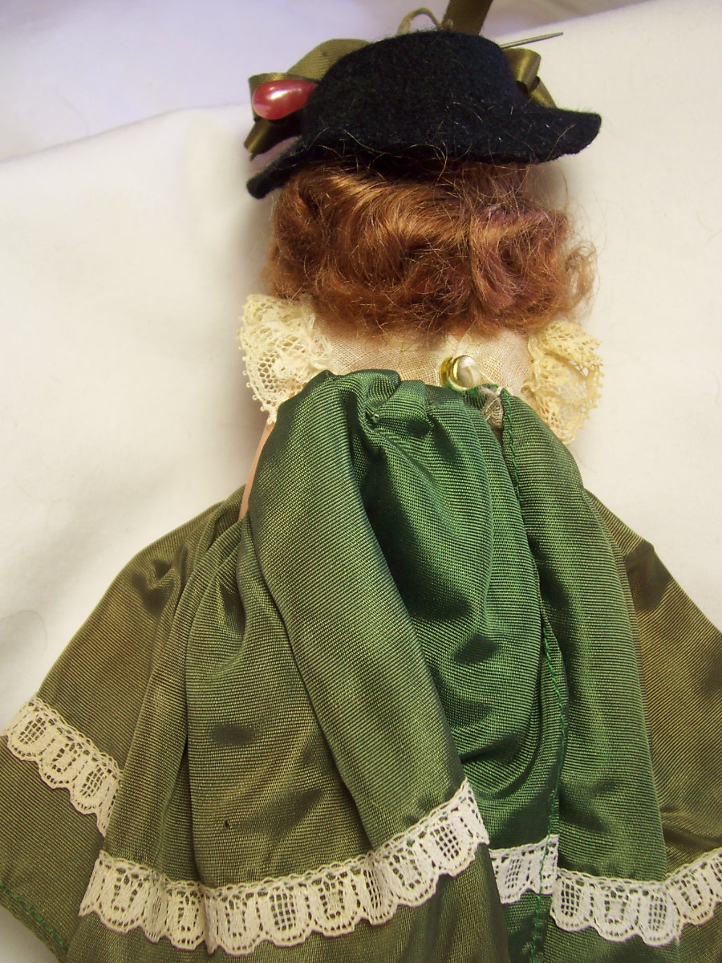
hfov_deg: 38.7
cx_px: 361
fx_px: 1029
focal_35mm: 37
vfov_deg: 50.1
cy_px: 482
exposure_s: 1/60
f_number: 2.8
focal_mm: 5.6
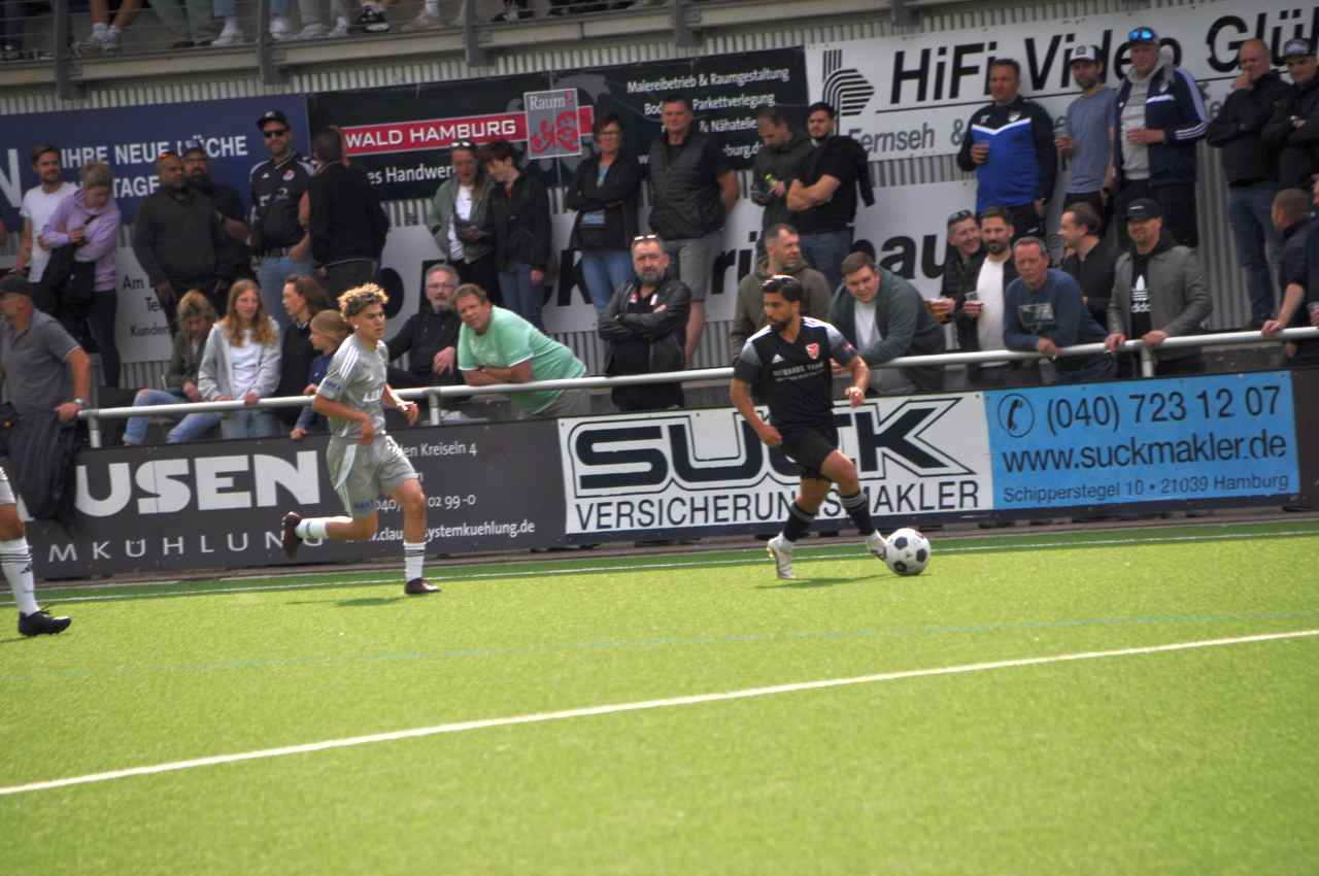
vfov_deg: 4.6
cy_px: 438
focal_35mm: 300
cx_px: 660
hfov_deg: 6.9
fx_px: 10978
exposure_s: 1/640
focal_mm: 200
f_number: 6.3
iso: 200
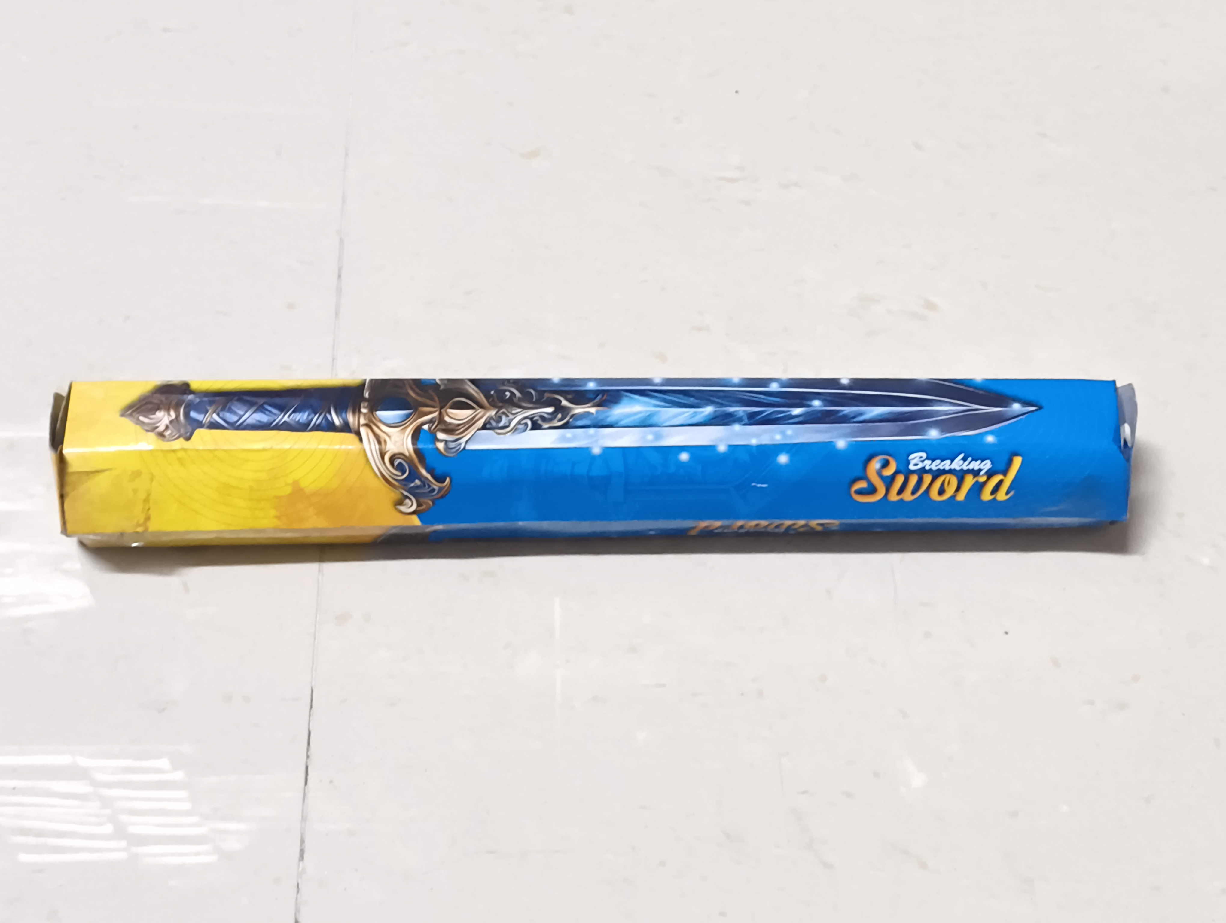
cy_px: 462
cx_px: 613
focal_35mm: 49
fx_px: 1738
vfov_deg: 29.7
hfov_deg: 38.9
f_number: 1.87
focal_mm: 5.56
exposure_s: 1/20
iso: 2000
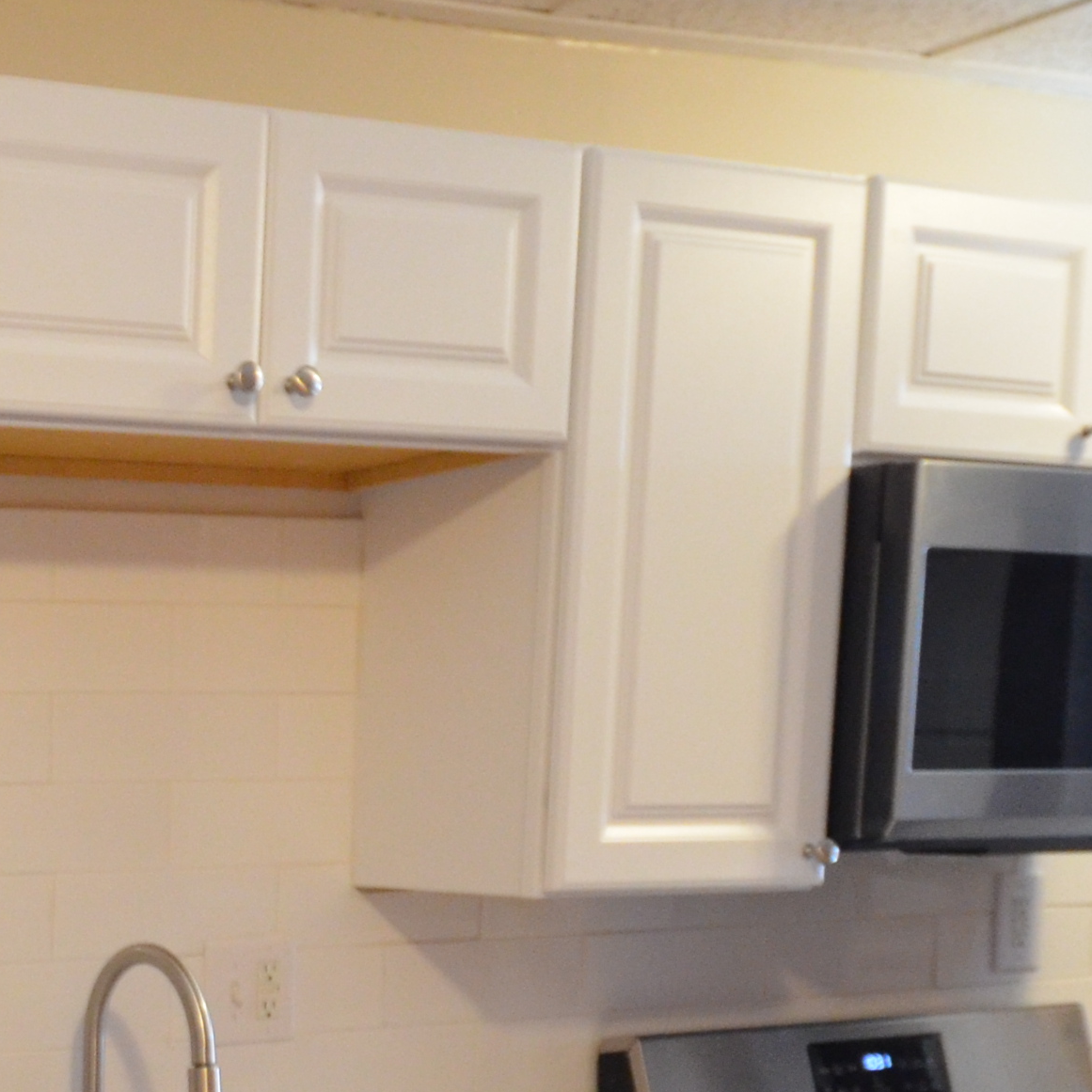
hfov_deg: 25.6
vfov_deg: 30.0
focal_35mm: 54
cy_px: 1022
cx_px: -439
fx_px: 1927
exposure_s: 1/30
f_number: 4.5
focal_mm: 10
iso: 1400
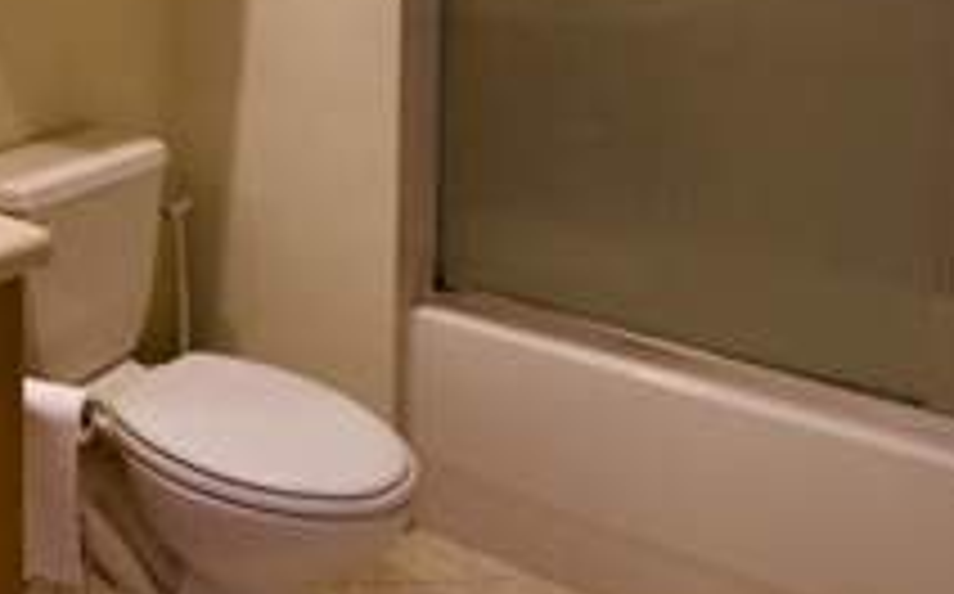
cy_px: -68
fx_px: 991
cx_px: 50
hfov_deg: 45.2
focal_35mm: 38
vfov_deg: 29.8
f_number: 3.5
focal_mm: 11
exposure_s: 1/160
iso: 1600
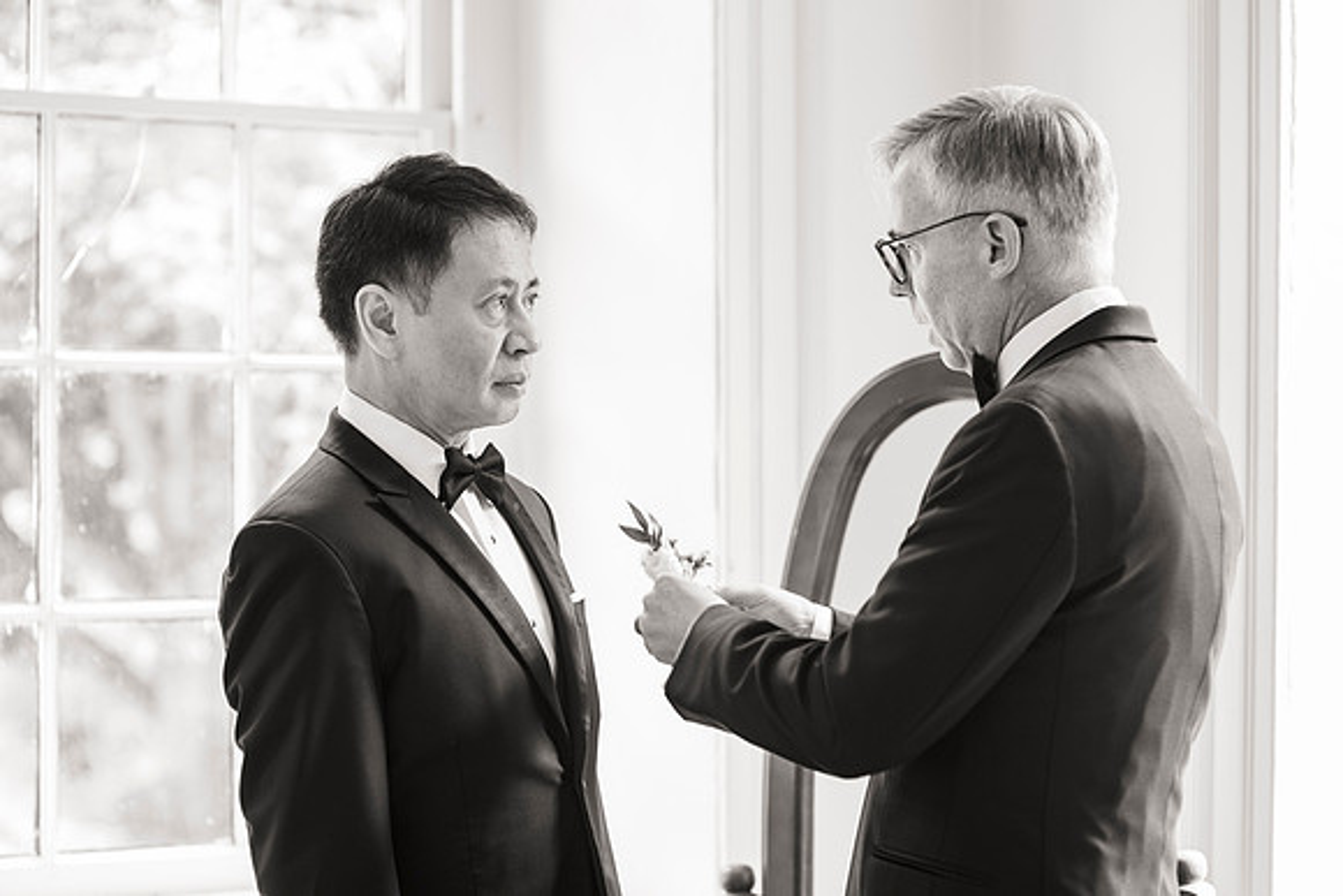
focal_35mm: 88
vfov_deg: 15.5
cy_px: 432
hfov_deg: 23.1
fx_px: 3286
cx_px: 647
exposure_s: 1/60
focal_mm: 85
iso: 800
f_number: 2.8
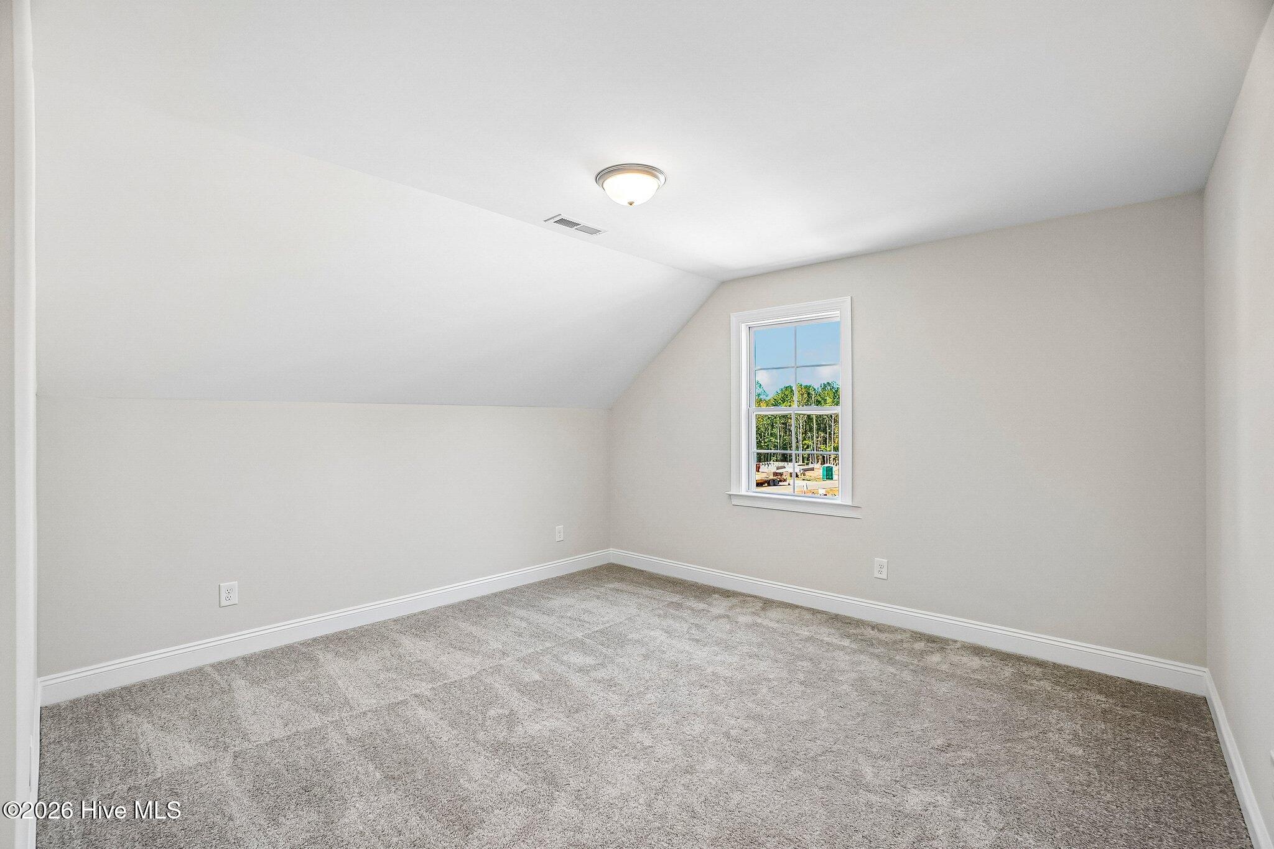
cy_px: 424
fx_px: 531
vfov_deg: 77.3
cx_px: 637
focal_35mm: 15
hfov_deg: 100.4
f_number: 8
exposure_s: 1/13
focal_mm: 10
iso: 400
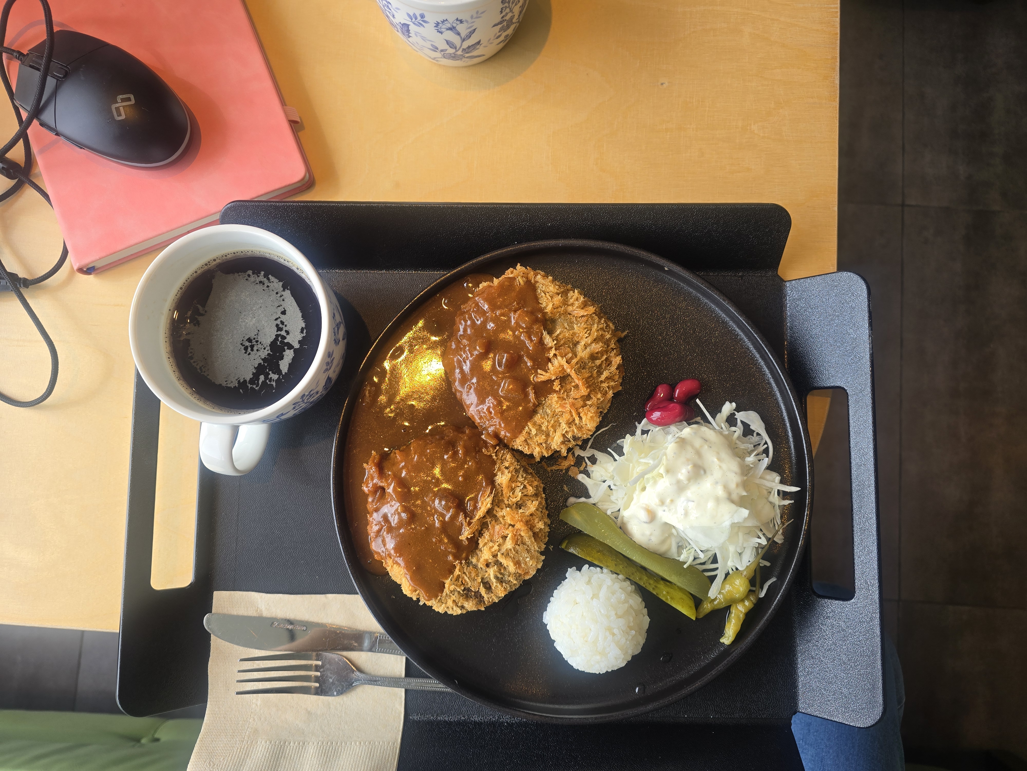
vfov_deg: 58.9
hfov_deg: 73.9
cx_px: 514
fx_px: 682
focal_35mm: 23
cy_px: 386
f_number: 1.7
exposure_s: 1/180
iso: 40
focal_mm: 6.3
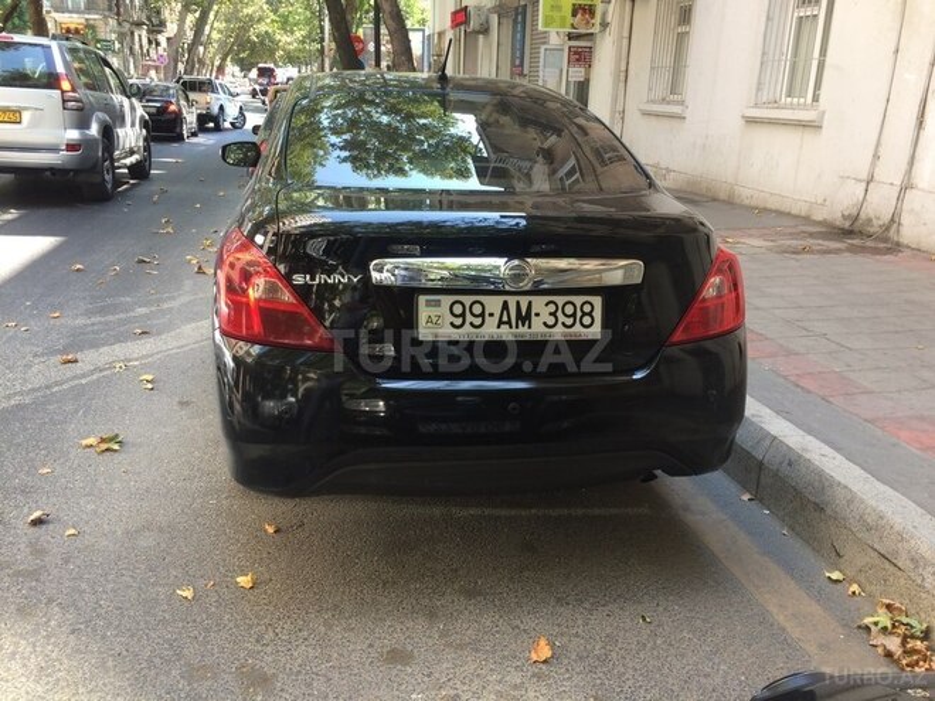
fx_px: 783
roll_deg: -1.3
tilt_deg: -18.0
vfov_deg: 48.2
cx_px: 468
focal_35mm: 29
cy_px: 350
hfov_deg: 61.7
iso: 32
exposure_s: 1/100
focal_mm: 4.15
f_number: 2.2
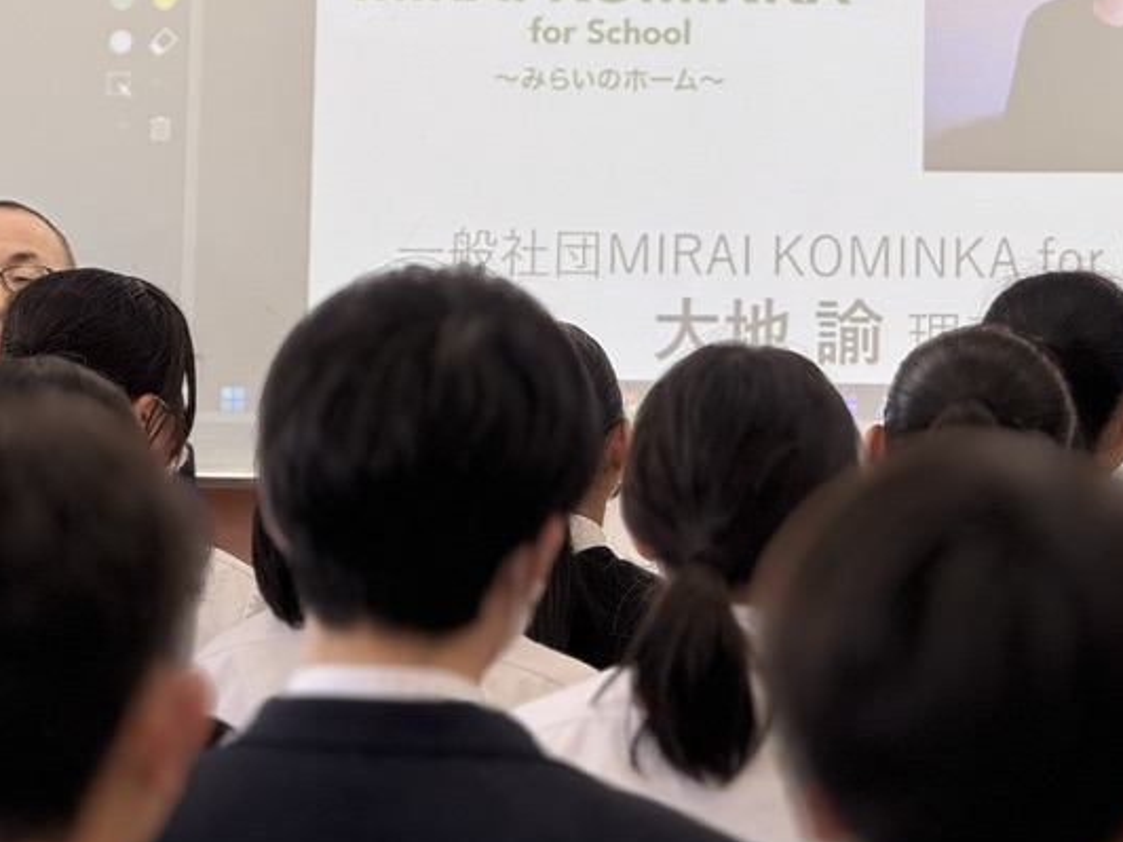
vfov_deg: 6.4
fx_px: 7494
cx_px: 941
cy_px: 230
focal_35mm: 231
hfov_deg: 8.5
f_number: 2.8
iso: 50
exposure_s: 1/99
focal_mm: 15.66
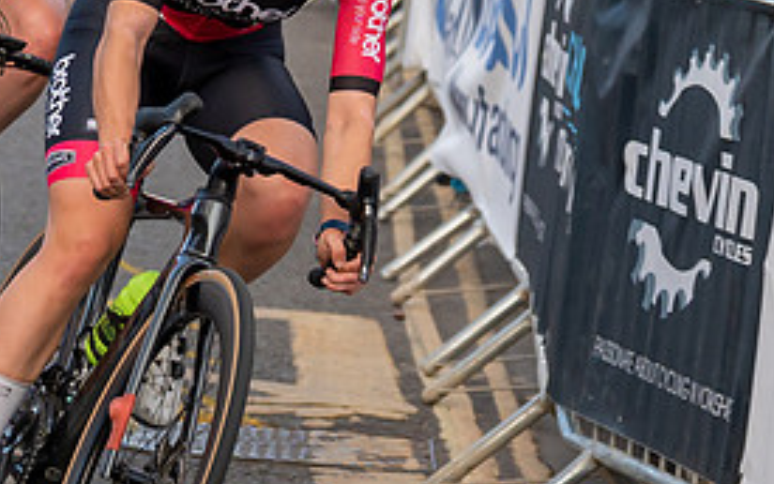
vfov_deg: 3.7
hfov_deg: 6.0
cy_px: -117
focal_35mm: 350
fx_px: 7384
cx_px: -52
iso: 250
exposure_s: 1/800
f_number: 3.5
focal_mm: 70
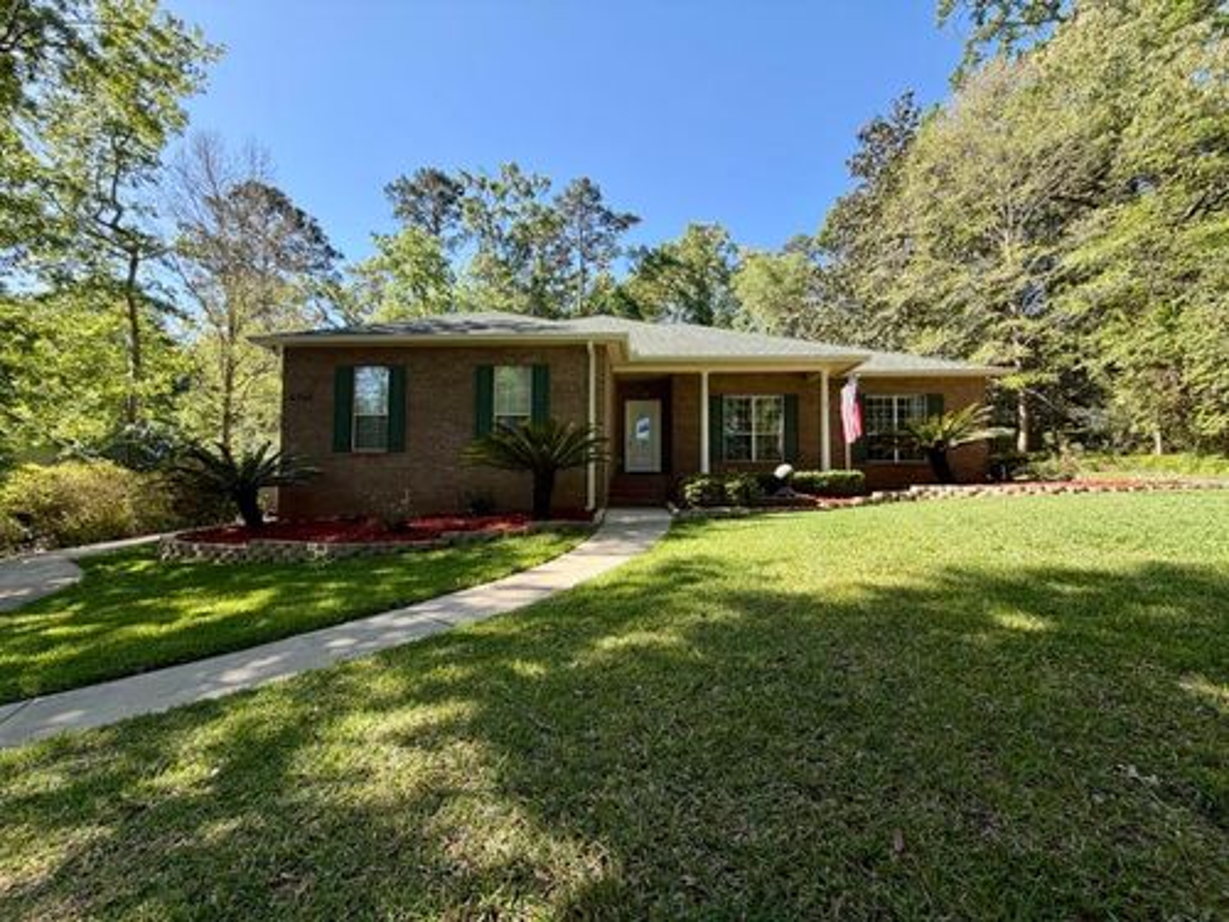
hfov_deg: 102.1
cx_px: 614
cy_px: 461
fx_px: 497
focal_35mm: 14
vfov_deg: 85.7
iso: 50
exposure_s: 1/502
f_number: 2.2
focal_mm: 2.22
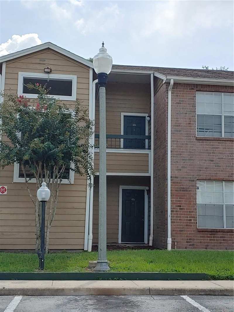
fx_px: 450
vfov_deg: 38.2
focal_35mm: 50
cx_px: 117
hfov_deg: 29.1
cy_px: 156
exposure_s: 1/2500
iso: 50
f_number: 1.5
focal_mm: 4.23
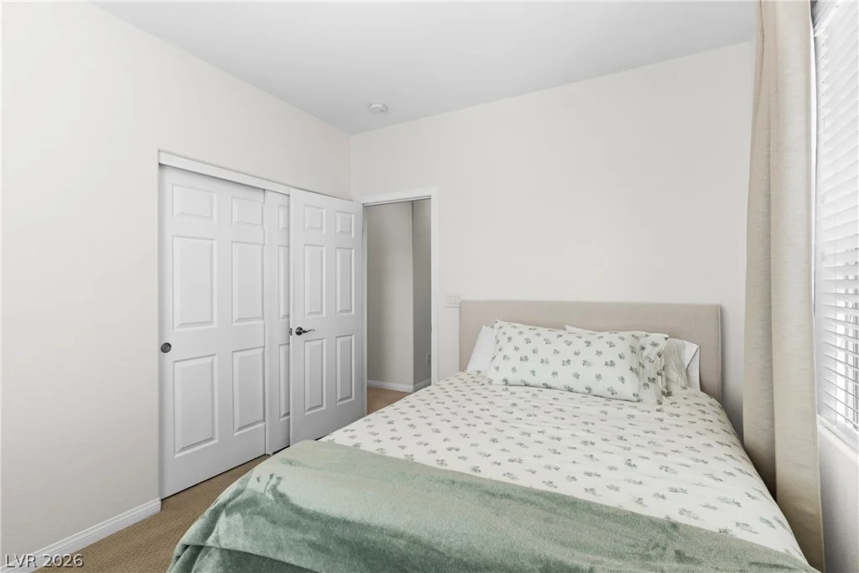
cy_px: 286
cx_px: 430
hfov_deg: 93.3
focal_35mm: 17
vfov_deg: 70.5
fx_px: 406
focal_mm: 17
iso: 400
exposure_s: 1/80
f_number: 8
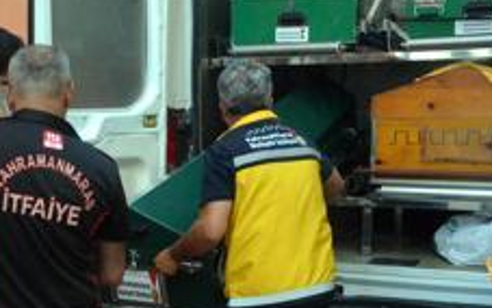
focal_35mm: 66
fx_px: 885
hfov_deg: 29.5
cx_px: 30
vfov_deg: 19.0
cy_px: 334
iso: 5000
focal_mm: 28
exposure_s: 1/640
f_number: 13
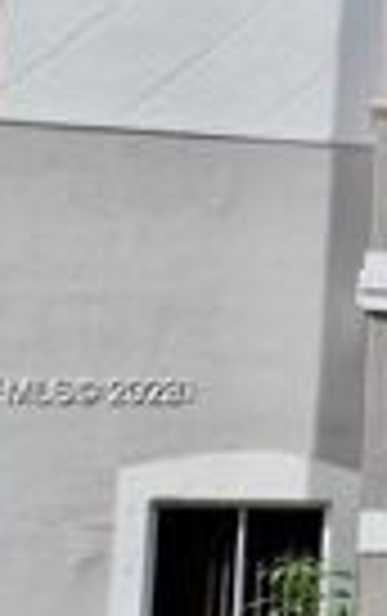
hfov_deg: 12.3
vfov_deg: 23.2
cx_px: 868
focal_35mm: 89
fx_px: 1497
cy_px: 393
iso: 80
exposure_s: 1/1500
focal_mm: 4.1
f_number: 3.5
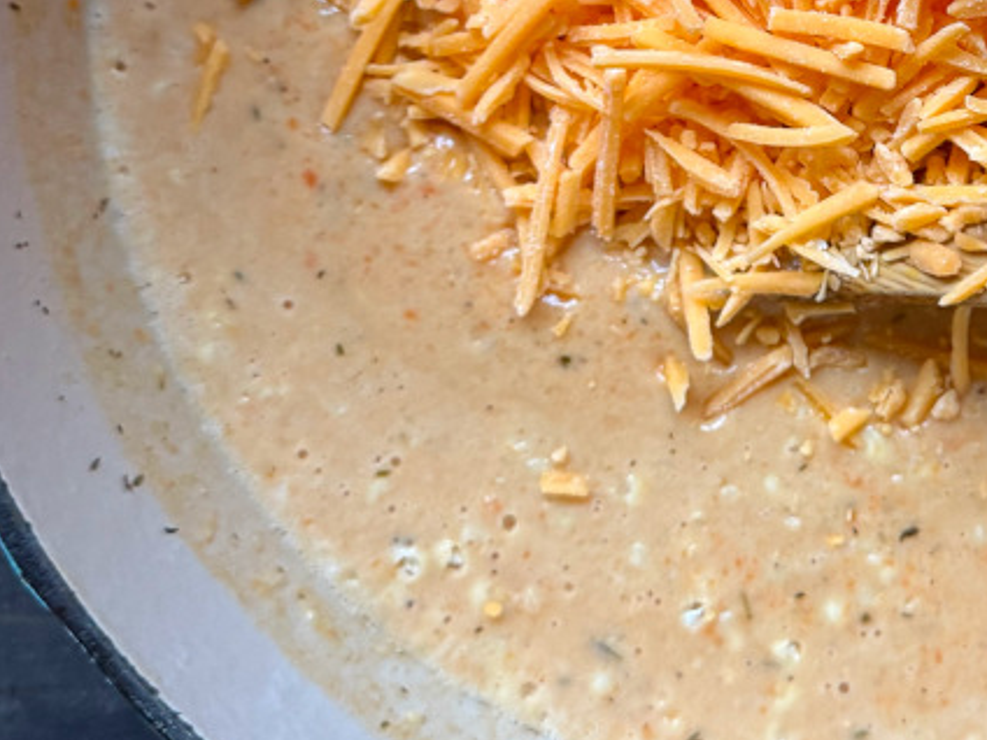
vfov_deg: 21.0
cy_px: 16
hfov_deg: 27.4
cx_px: 906
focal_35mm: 68
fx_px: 1939
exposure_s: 1/60
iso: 320
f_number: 1.78
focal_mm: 6.76
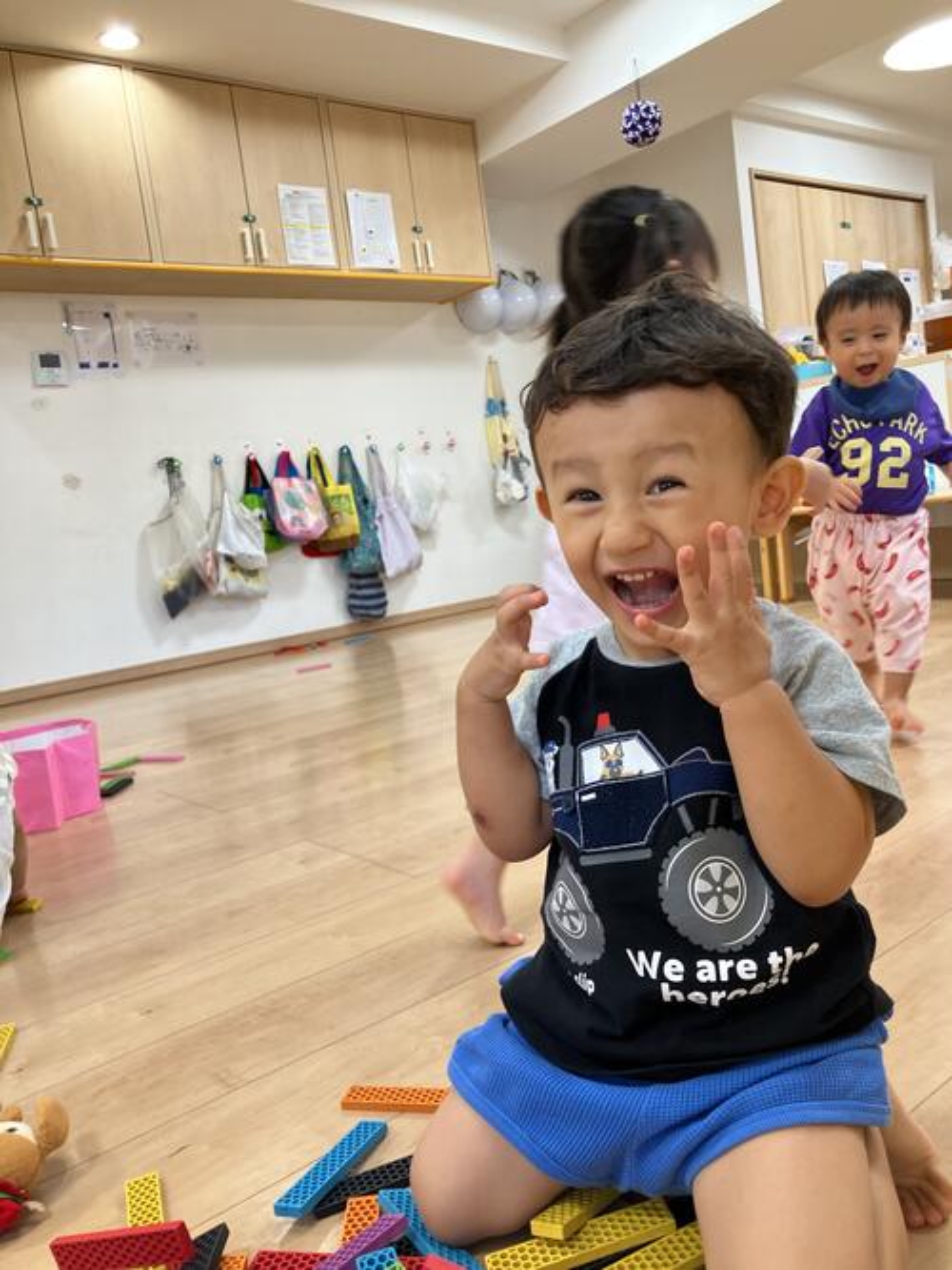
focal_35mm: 28
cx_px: 476
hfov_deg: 49.7
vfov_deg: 63.5
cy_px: 635
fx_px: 1027
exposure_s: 1/50
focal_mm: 3.99
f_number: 1.8
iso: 50
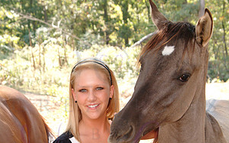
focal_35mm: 104
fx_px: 648
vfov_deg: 12.5
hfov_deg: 20.0
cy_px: 132
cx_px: 114
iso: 400
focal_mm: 45
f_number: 5.6
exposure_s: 1/125
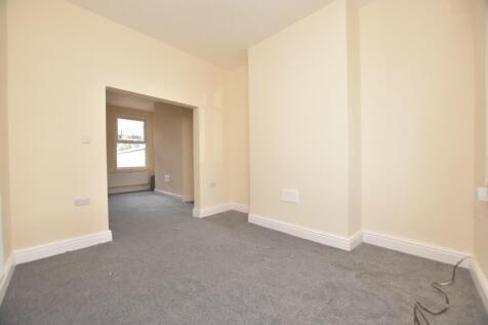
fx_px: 203
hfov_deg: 100.4
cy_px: 162
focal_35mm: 15
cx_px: 244
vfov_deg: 77.3
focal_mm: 10
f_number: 3.5
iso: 450
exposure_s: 1/250
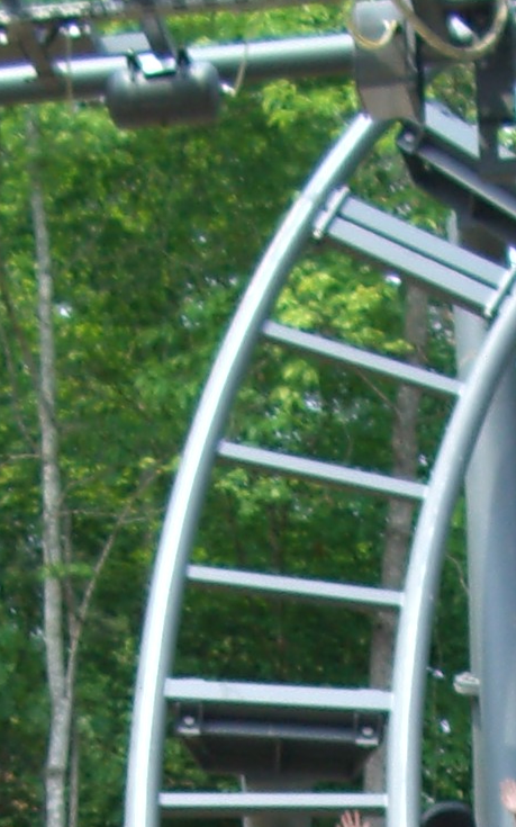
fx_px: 4503
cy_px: 1264
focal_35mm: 200
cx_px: 337
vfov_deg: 10.1
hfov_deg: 6.6
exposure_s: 1/250
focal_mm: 7.9
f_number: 2.8
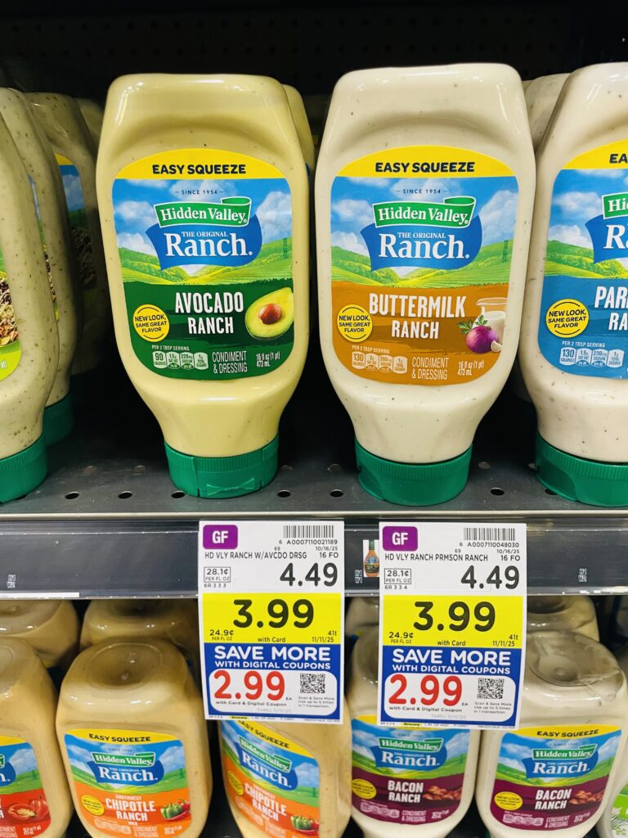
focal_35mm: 26
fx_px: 629
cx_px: 314
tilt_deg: -25.6
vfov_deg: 67.3
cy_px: 419
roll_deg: +1.2
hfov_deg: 53.1
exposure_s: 1/60
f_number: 1.6
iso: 200
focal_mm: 4.2
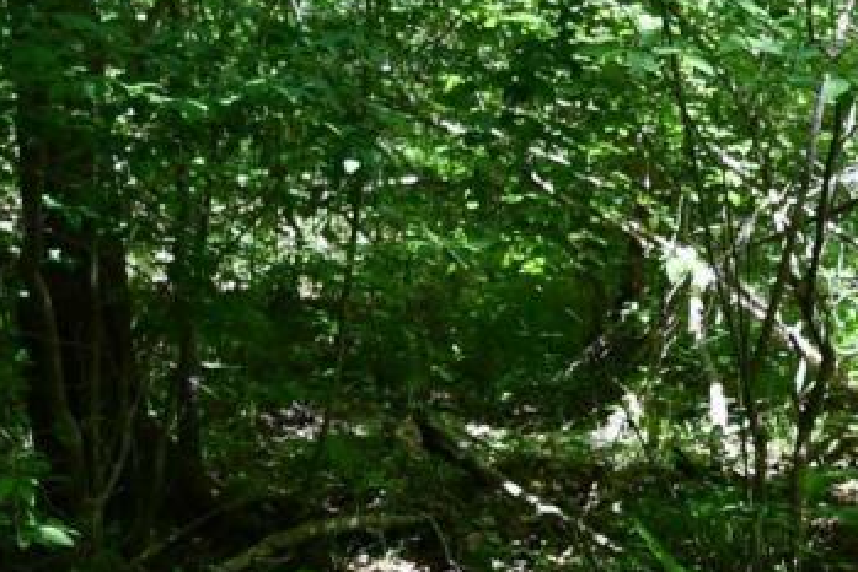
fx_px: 3934
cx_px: 937
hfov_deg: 12.2
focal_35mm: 165
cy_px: 636
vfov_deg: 8.3
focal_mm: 24
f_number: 4.2
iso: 400
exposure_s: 1/250
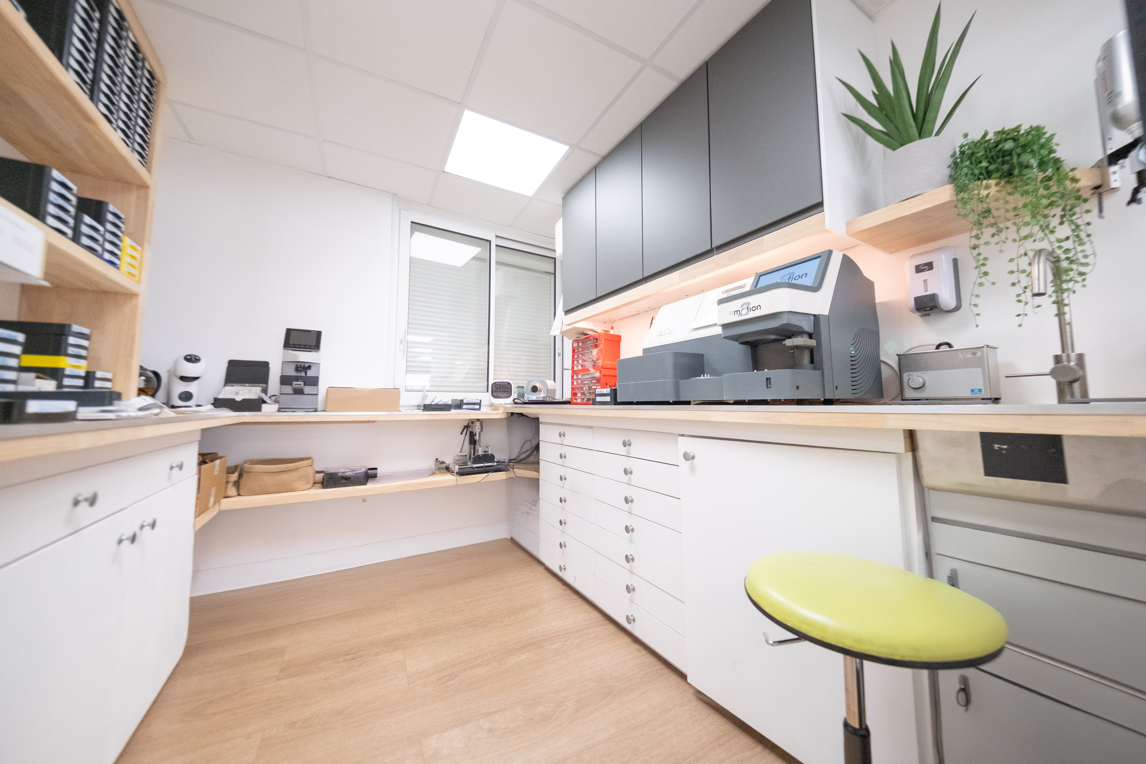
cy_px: 382
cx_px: 573
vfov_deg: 90.0
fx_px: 382
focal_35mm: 12
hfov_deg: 112.6
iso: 1250
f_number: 3.5
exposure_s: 1/320
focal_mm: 8
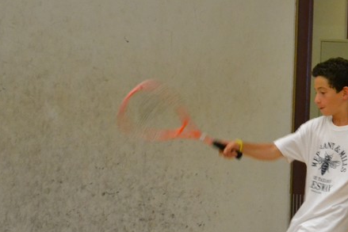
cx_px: 346
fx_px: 1692
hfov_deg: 11.6
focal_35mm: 175
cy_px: 142
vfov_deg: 7.9
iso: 3200
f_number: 5.6
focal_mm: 50
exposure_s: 1/160
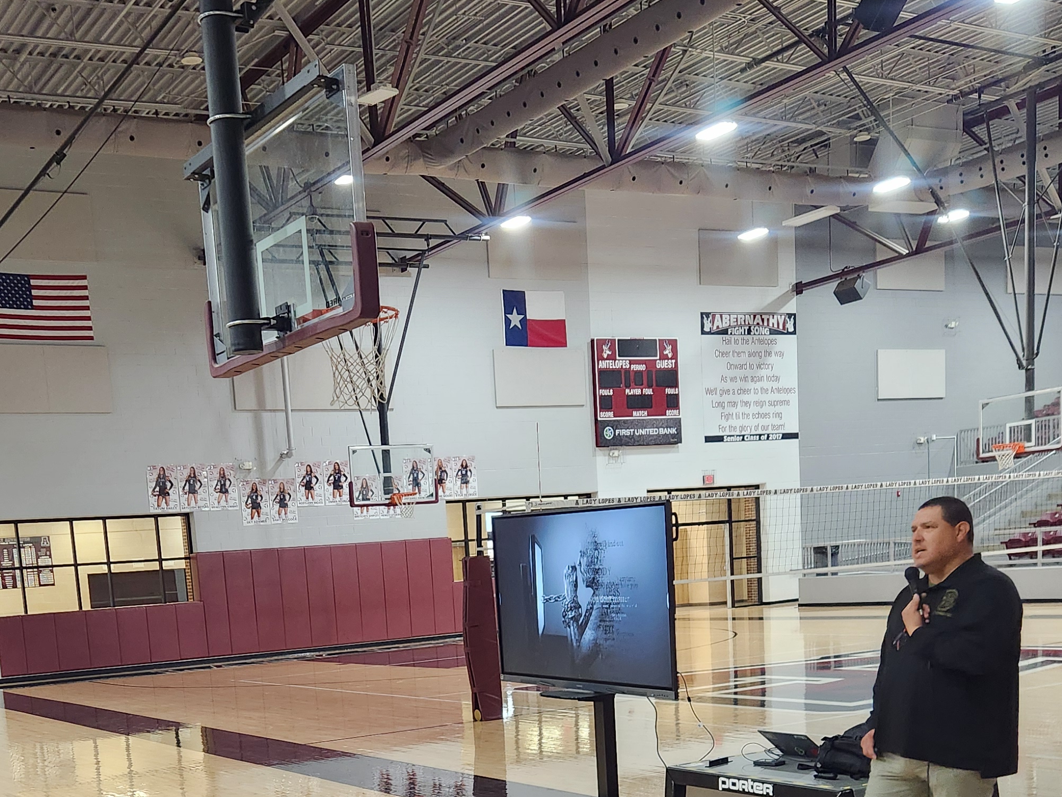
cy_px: 765
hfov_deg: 40.9
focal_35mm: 46
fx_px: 1411
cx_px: 399
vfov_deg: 29.7
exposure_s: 1/120
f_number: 1.8
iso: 500
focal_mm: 5.4
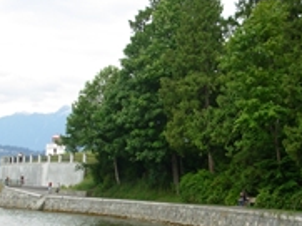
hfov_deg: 19.5
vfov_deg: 14.5
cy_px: 179
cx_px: 154
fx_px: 879
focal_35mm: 101
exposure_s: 1/527
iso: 50
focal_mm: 6.3
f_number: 2.9
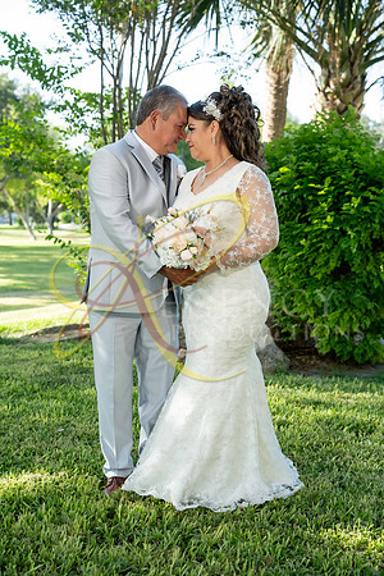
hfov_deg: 27.0
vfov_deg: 39.6
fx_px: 800
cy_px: 288
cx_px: 192
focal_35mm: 50
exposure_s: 1/500
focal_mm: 50
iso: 500
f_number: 4
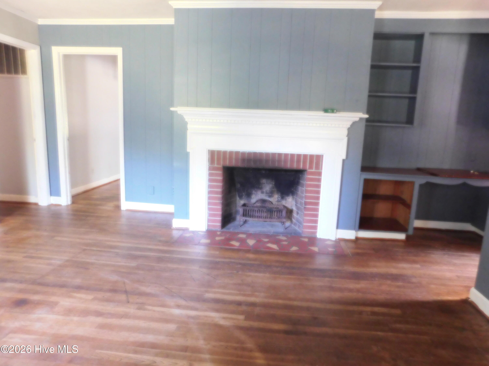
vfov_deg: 58.9
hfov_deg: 73.9
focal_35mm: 23
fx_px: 325
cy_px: 183
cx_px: 244
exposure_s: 1/8
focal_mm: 4
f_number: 3
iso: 560
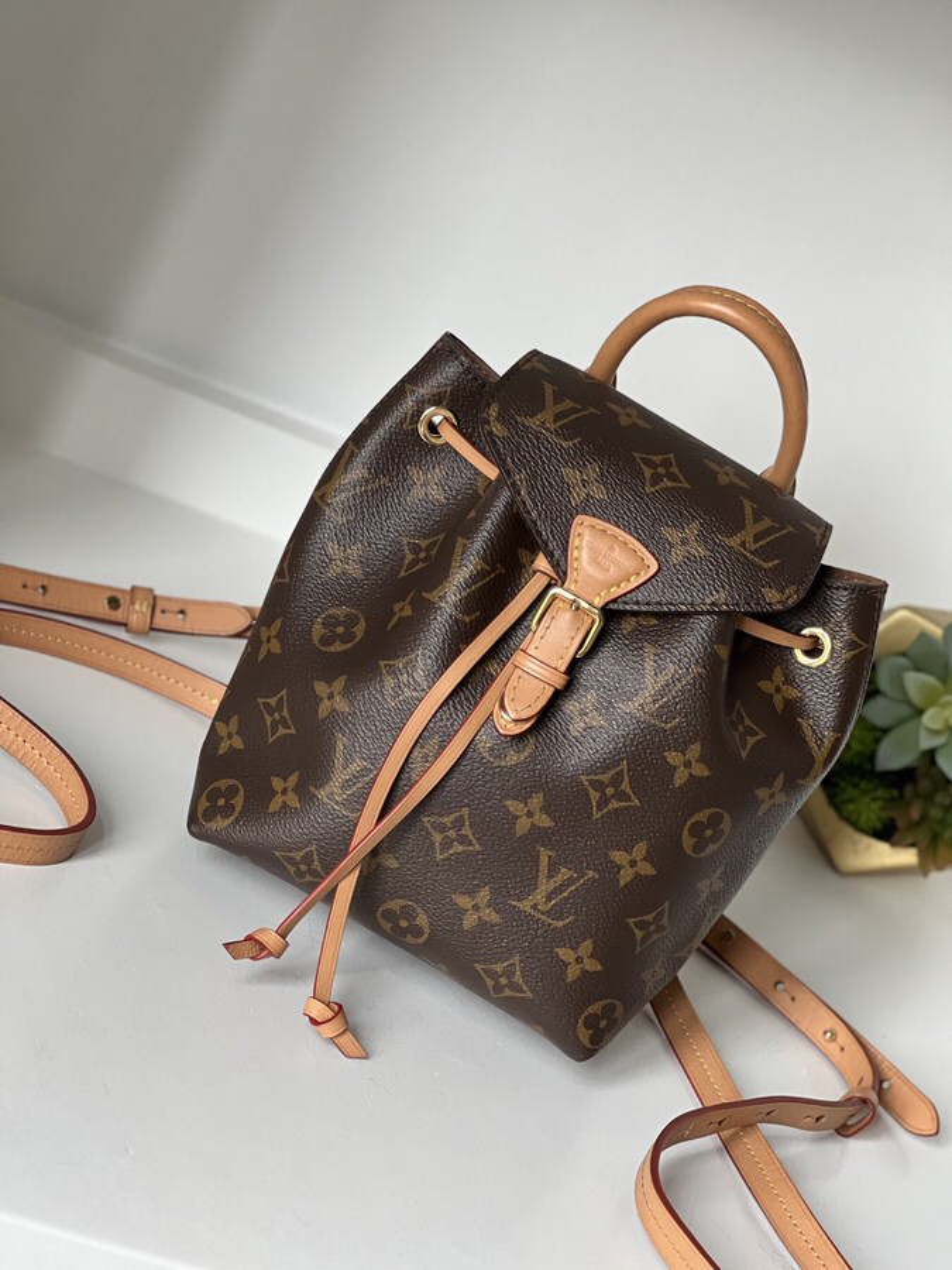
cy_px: 635
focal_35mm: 77
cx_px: 476
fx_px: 2824
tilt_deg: -21.2
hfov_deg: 19.1
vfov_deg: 25.3
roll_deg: -29.8
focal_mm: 9
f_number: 2.8
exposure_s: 1/94
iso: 250
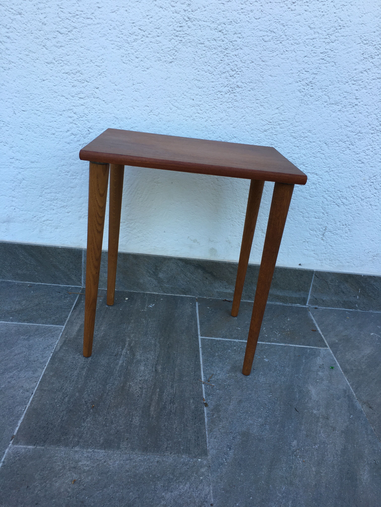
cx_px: 190
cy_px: 254
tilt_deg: -19.4
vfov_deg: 61.7
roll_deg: -8.3
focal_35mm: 29
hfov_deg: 48.2
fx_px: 426
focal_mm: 4.15
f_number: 2.2
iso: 25
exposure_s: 1/100
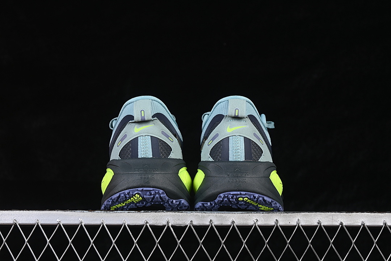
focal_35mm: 75
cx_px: 196
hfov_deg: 27.0
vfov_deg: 18.2
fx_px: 815
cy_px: 130
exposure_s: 1/60
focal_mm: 50
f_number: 7.1
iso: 160
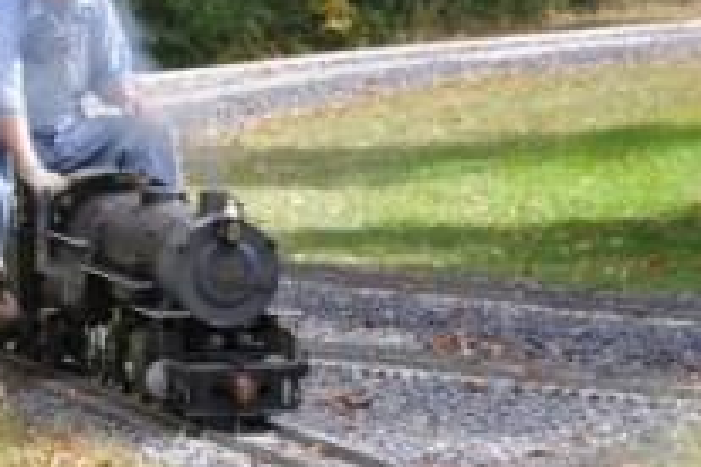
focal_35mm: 292
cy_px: 135
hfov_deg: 7.0
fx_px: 5685
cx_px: 54
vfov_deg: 4.7
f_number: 8
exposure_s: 1/250
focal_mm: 90
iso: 200
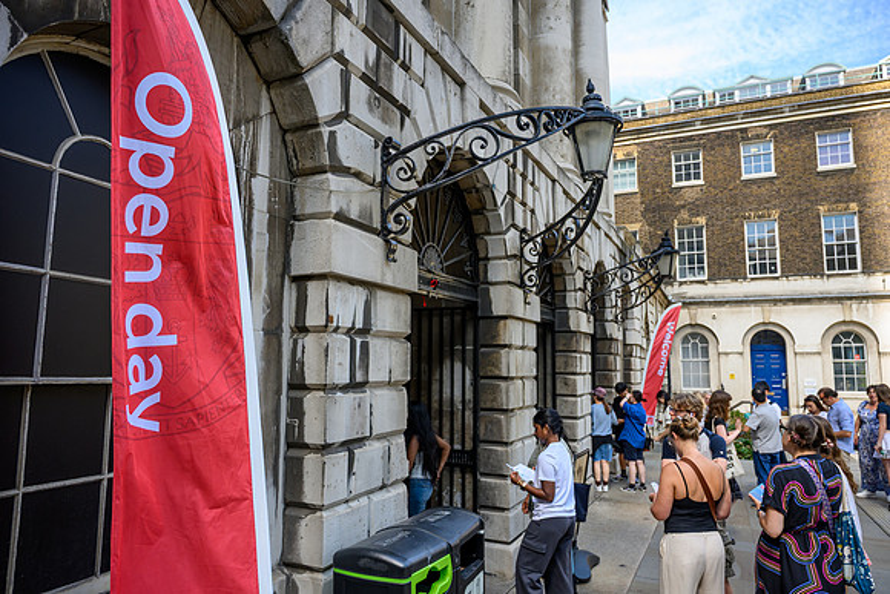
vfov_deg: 52.2
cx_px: 445
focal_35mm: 25
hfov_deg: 72.5
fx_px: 607
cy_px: 297
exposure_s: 1/1250
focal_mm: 24
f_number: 4
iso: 900
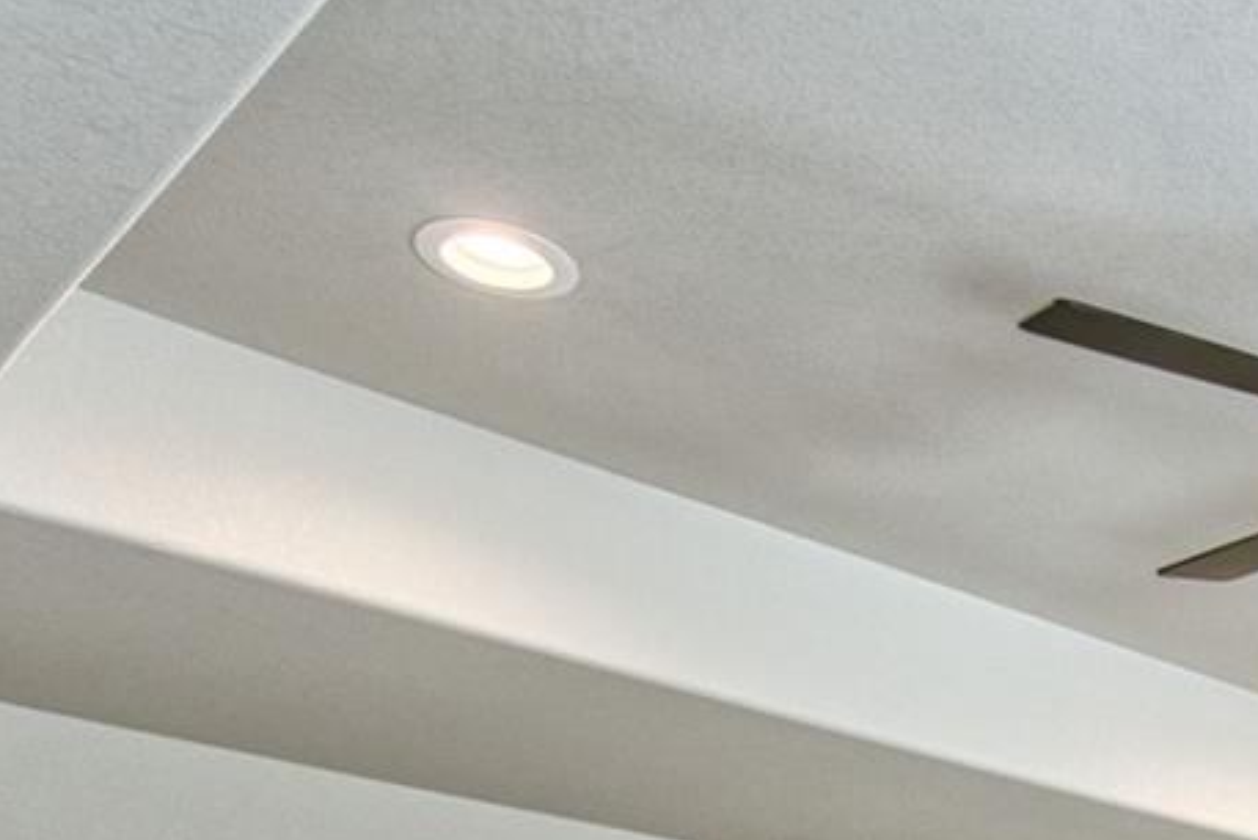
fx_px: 1957
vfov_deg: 19.8
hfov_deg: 29.3
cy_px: 1376
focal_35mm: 56
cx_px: 1602
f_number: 5
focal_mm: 16
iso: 500
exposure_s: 1/80
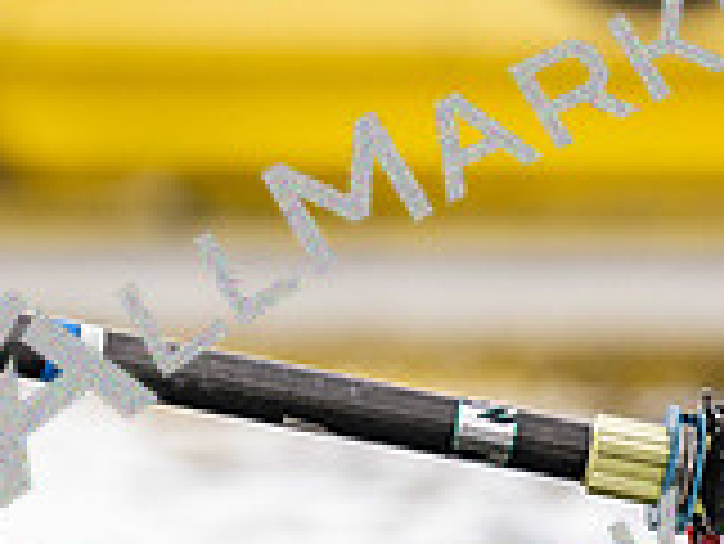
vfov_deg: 0.7
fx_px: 43599
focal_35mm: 2083
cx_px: -409
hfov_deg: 1.0
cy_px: 79
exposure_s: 1/2500
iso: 720
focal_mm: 600
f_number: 4
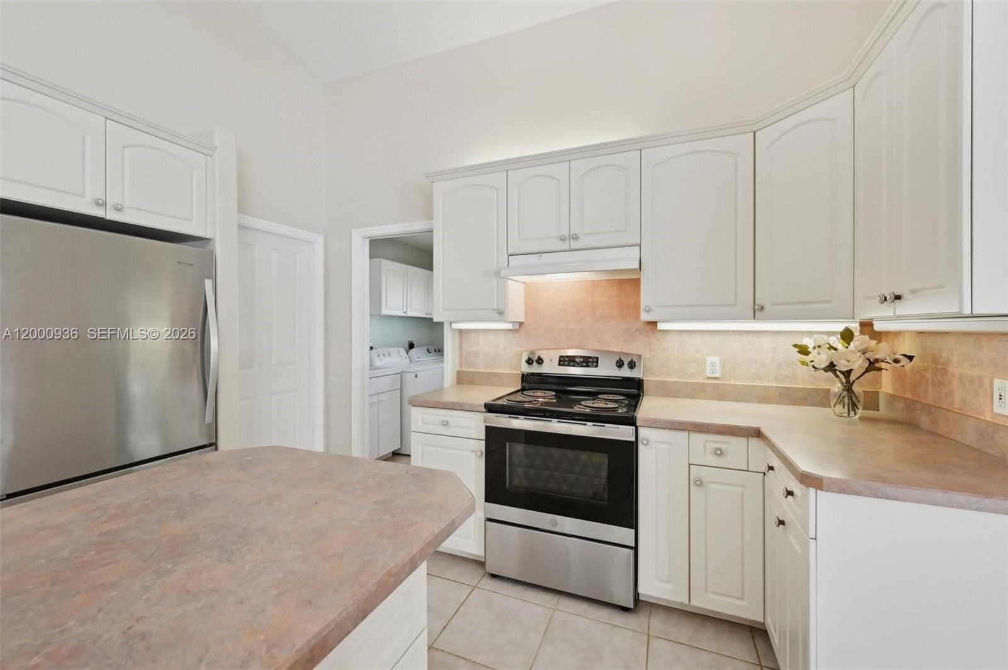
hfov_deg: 104.3
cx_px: 504
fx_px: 392
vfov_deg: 81.1
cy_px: 335
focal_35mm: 14
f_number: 8
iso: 400
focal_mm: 14
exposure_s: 1/25
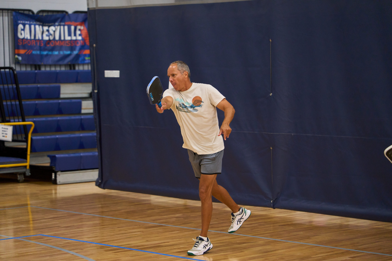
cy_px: 130
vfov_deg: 13.0
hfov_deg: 19.5
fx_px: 1143
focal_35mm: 105
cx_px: 196
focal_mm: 105
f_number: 2.8
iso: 2500
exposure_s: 1/1000
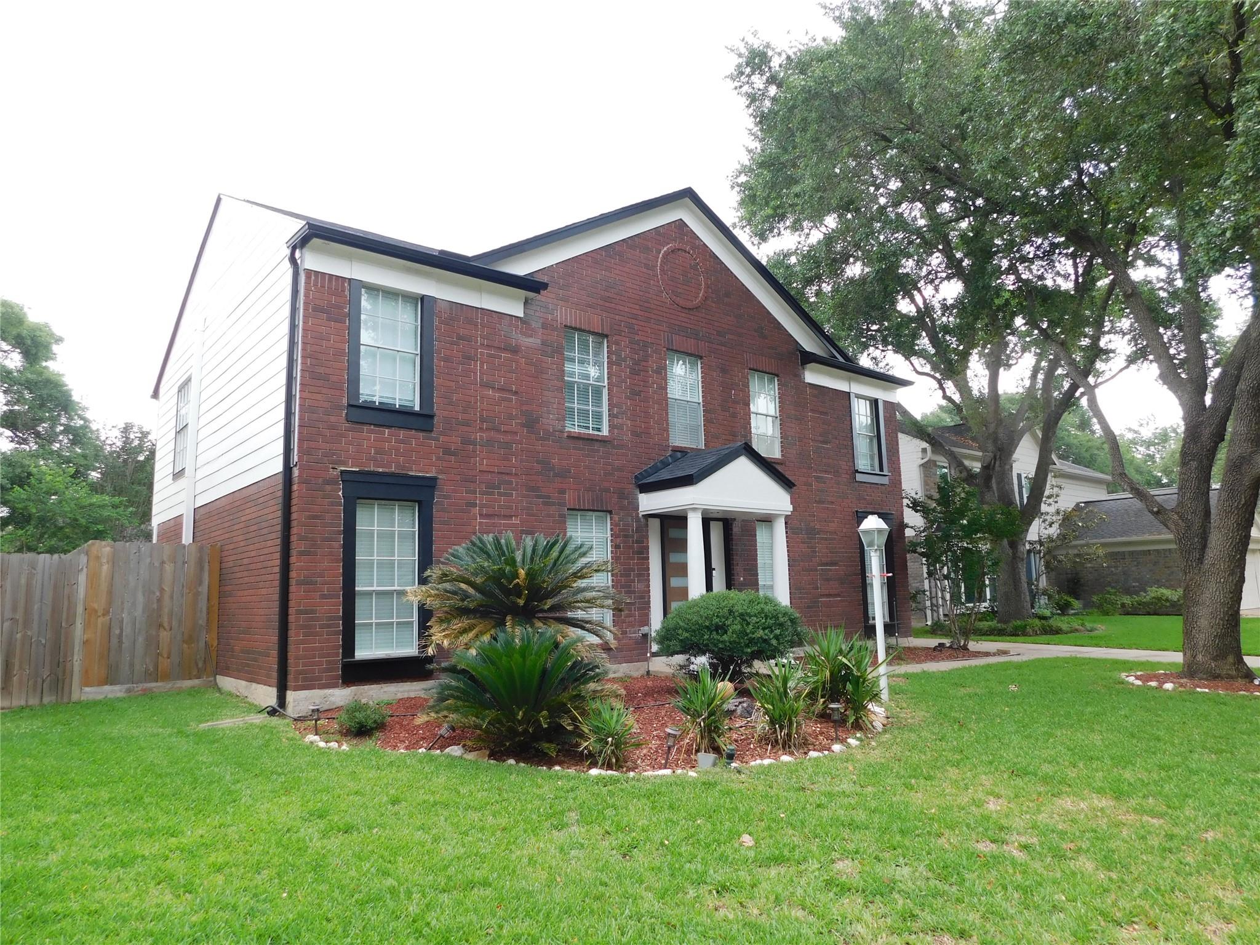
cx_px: 630
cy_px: 472
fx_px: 837
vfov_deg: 58.9
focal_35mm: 23
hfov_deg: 73.9
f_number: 3
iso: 125
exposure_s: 1/60
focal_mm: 4
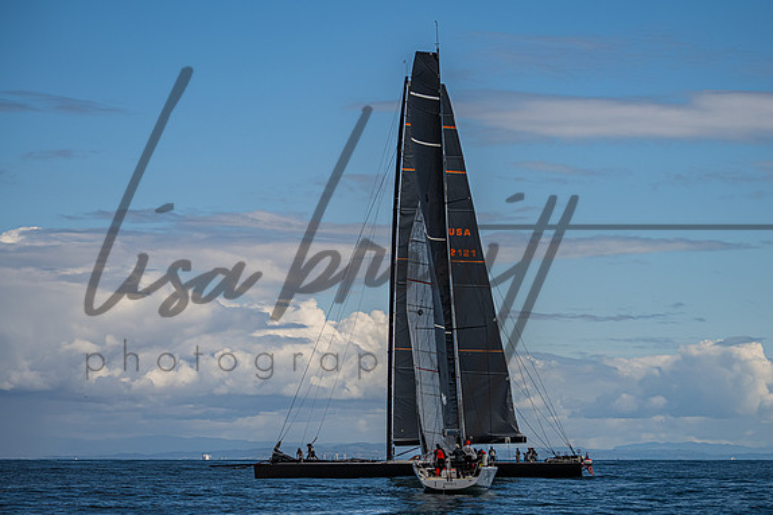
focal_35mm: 139
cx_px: 442
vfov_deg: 9.9
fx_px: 2985
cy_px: 256
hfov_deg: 14.7
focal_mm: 120
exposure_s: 1/2500
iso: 400
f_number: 5.6
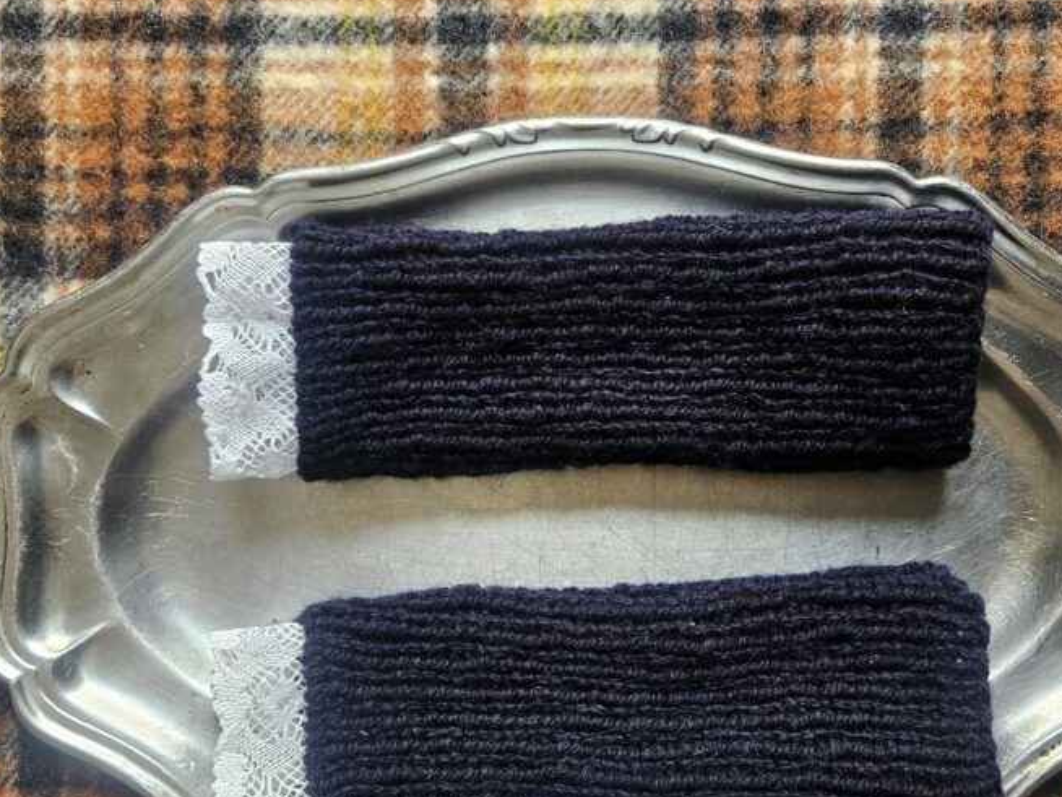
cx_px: 578
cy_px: 495
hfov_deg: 51.3
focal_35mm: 36
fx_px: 1105
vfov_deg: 39.4
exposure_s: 1/101
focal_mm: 5.4
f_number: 1.8
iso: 250
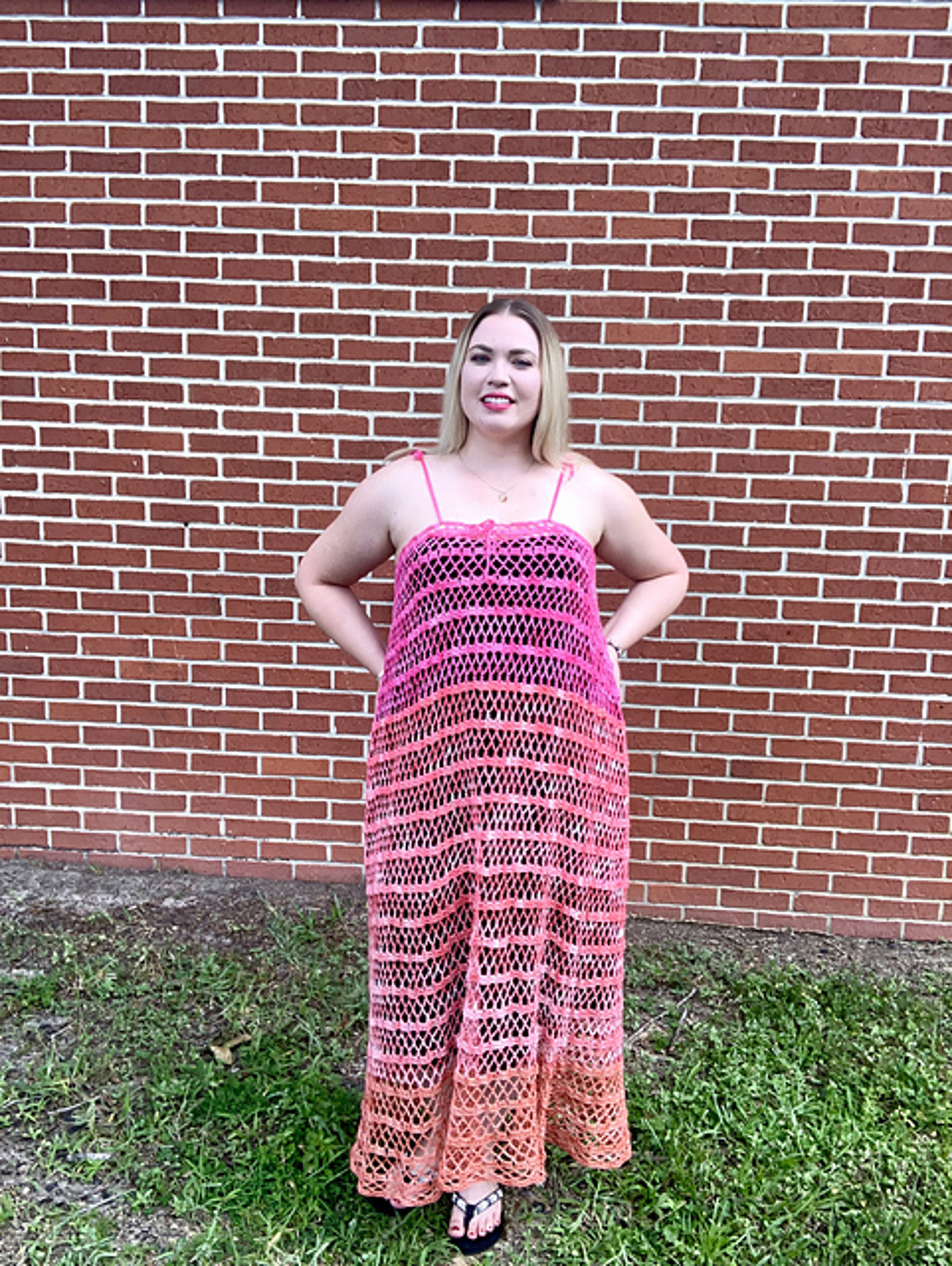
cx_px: 476
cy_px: 633
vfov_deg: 56.8
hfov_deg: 44.2
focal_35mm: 32
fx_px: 1172
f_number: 2.2
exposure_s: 1/199
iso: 20
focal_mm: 2.87
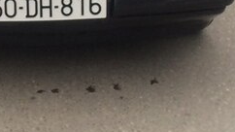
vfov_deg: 13.4
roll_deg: +2.6
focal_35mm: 86
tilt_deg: -16.3
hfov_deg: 24.3
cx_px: 46
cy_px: -50
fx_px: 536
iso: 100
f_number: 2.2
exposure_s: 1/100
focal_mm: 4.15
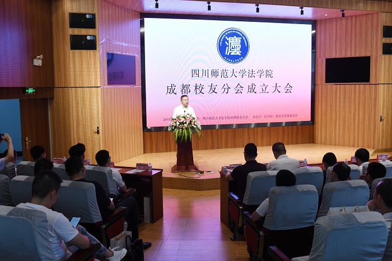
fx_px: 381
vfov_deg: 37.8
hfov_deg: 54.5
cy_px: 130
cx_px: 196
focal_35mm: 35
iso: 1000
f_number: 5.6
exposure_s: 1/100
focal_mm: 35
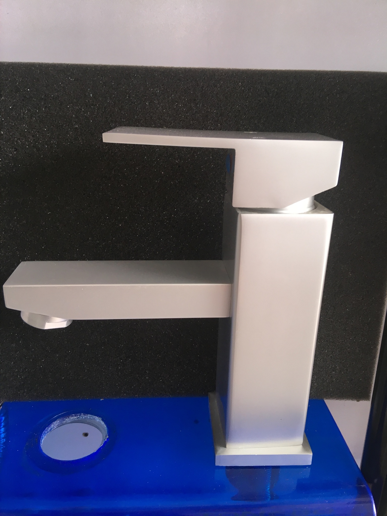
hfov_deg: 48.2
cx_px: 194
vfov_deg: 61.7
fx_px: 432
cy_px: 258
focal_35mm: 29
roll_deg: -0.4
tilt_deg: -20.8
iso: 40
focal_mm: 4.15
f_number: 2.2
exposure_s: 1/33
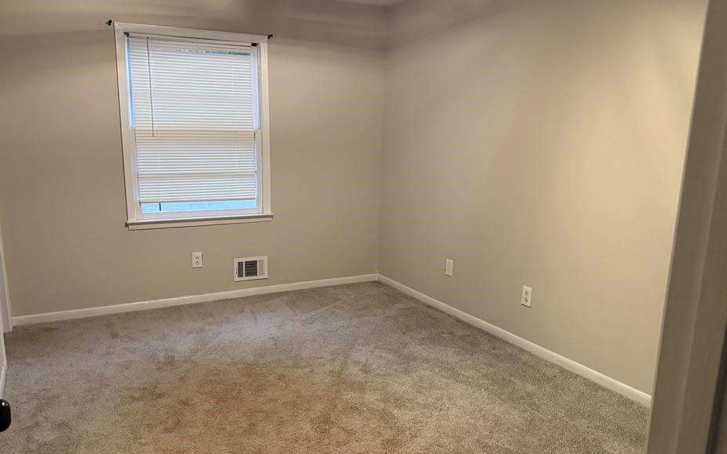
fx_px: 555
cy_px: 252
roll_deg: -1.5
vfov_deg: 44.5
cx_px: 345
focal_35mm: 28
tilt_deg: -11.9
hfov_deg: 66.4
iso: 640
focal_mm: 6.76
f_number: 1.78
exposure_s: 1/40
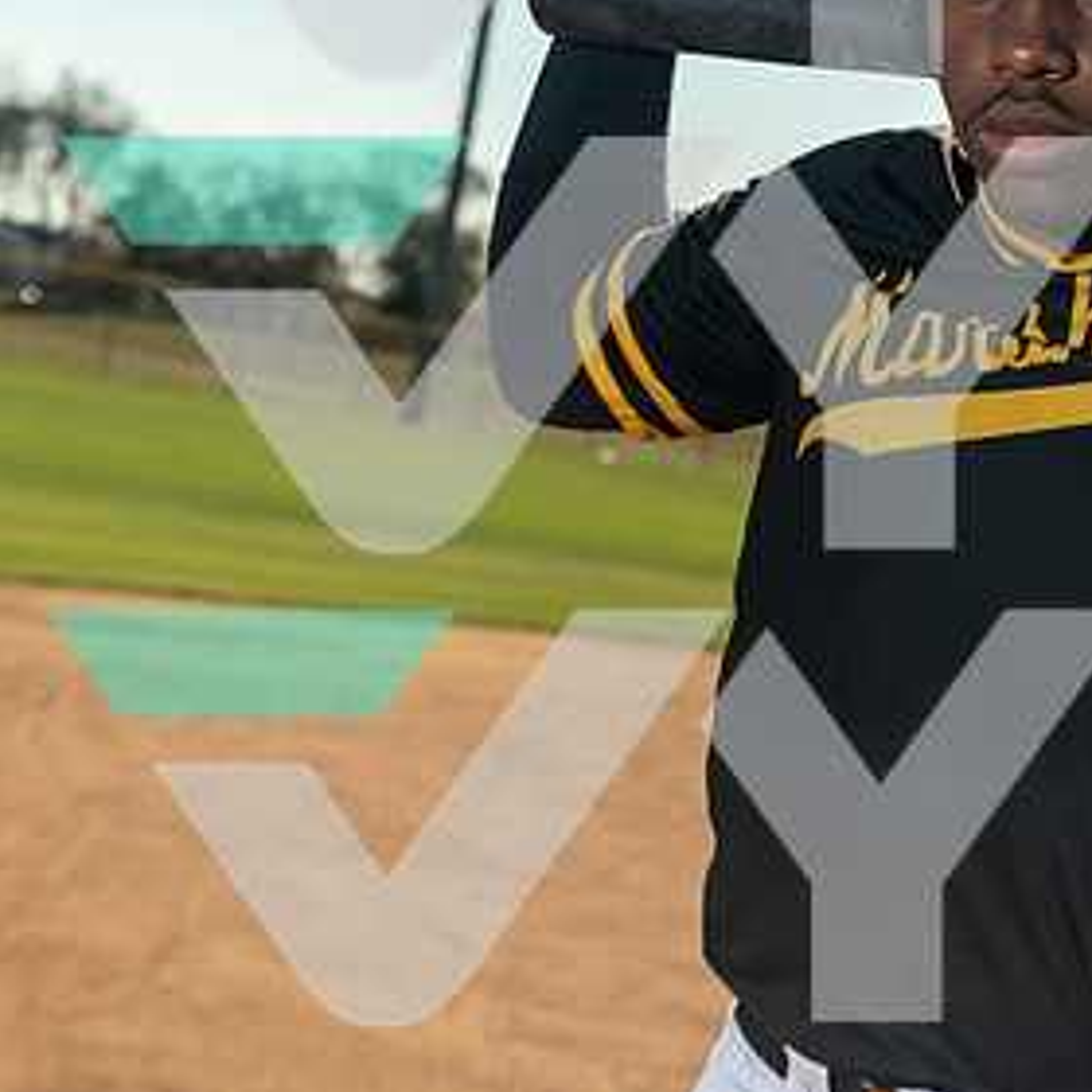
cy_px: 345
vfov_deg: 21.3
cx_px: 1053
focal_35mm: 81
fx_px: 2891
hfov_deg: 20.8
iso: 500
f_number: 5.6
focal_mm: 46
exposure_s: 1/200
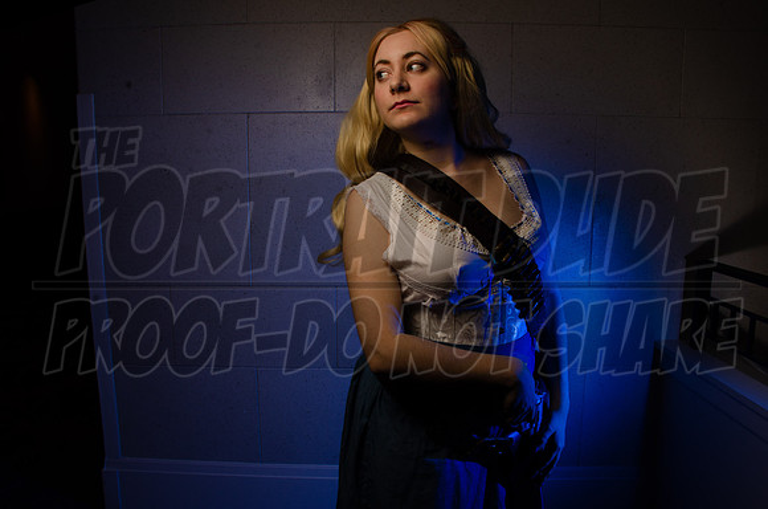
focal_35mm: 27
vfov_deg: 47.7
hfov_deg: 67.5
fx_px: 575
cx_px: 384
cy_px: 254
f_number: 16
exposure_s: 1/180
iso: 200
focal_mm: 18
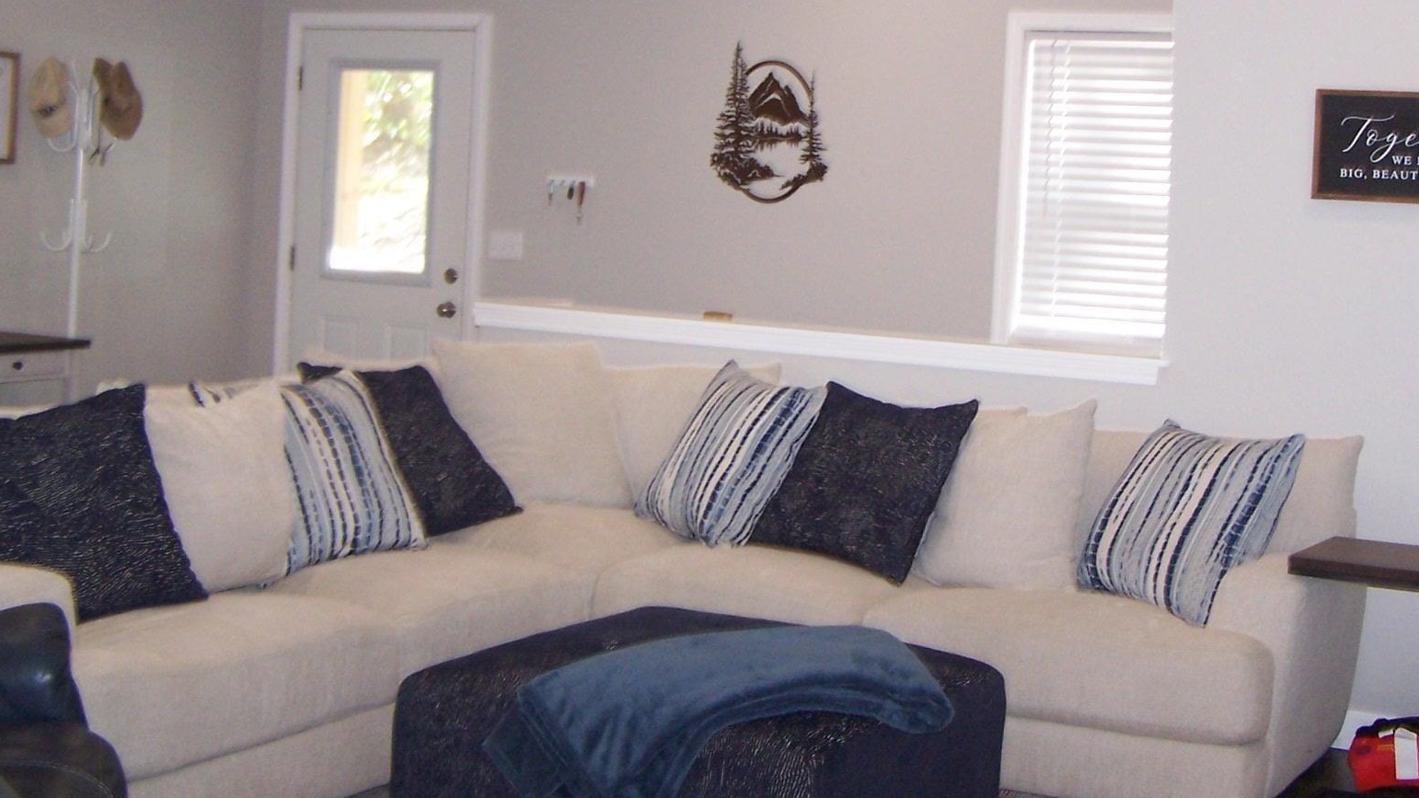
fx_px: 2069
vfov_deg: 21.6
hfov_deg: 37.6
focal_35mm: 55
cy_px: 170
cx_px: 911
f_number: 2.8
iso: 140
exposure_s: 1/60
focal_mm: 6.3
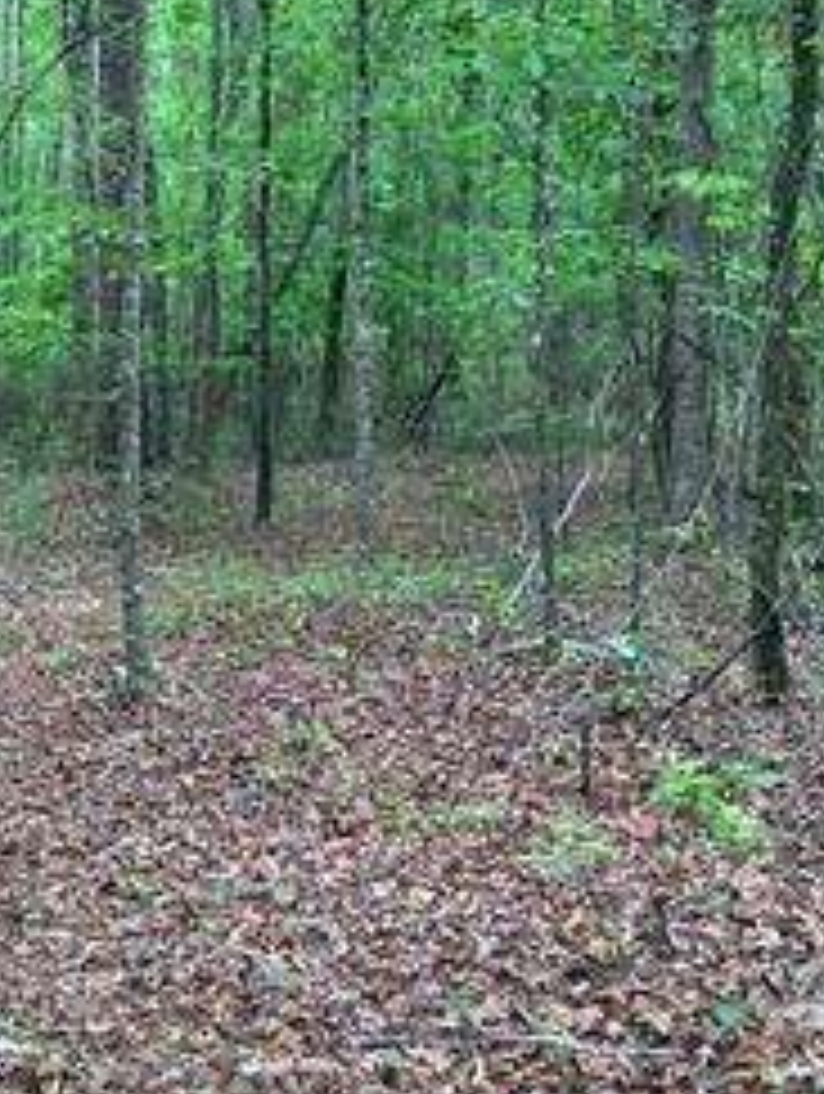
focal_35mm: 69
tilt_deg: -6.7
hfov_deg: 20.9
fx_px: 2184
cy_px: 126
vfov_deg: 27.2
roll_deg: -1.0
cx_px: 72
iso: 80
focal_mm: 3.99
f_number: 1.8
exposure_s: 1/108
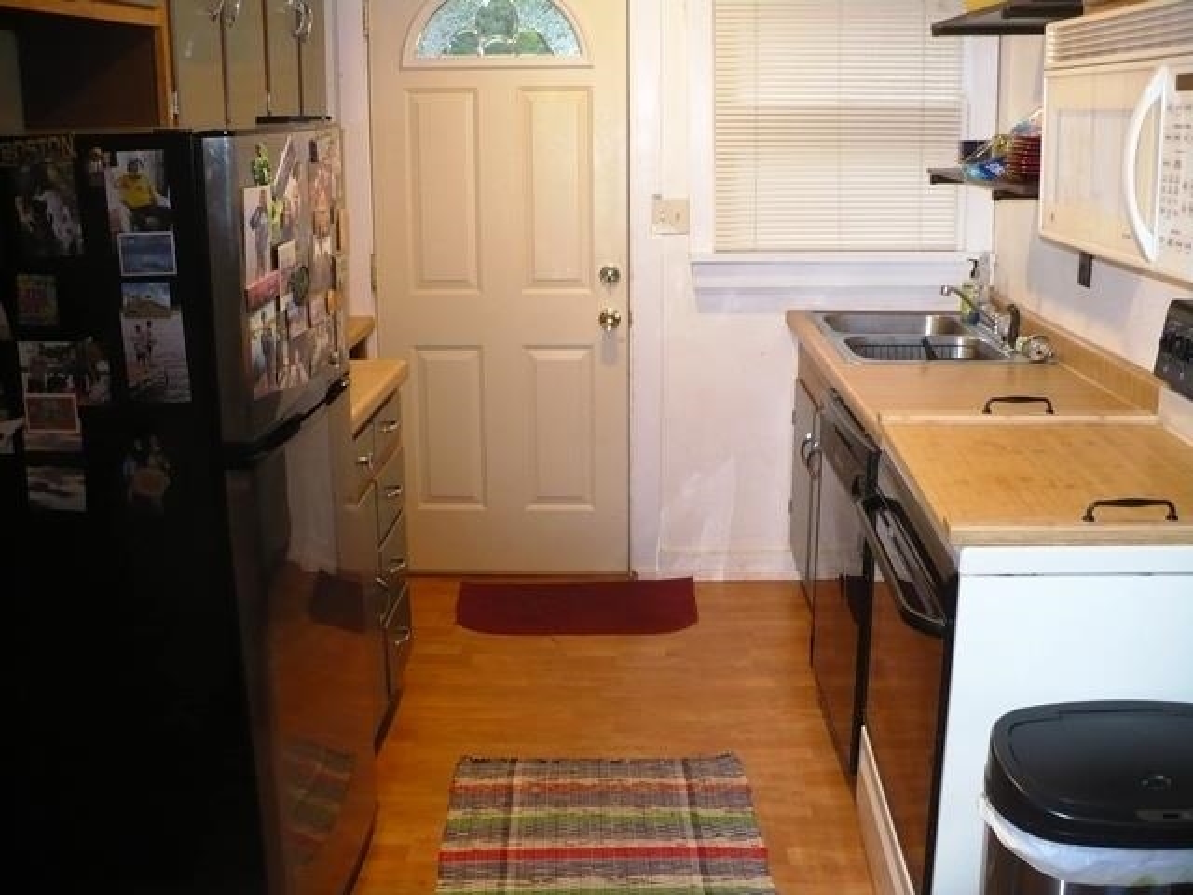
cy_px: 448
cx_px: 596
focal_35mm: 37
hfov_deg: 50.1
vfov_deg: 38.7
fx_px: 1275
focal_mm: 6.1
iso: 250
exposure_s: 1/30
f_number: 2.8
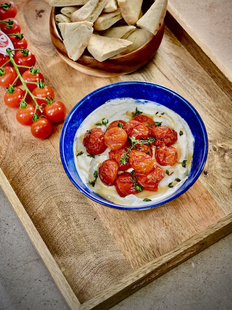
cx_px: 116
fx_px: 572
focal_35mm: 64
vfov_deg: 30.2
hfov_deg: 22.9
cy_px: 133
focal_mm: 58
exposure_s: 1/80
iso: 250
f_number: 8
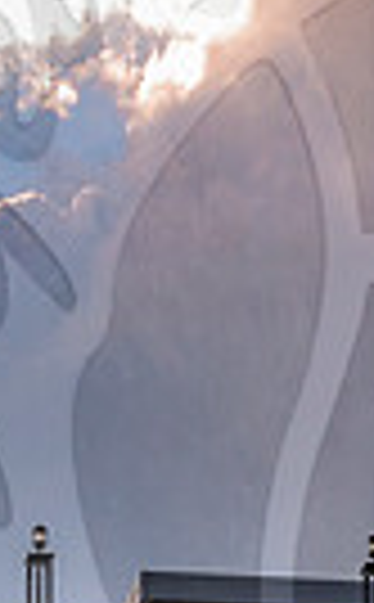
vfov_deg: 5.6
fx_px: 6188
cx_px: 451
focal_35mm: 377
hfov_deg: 3.5
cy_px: 236
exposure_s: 1/160
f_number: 13
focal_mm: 55
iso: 100
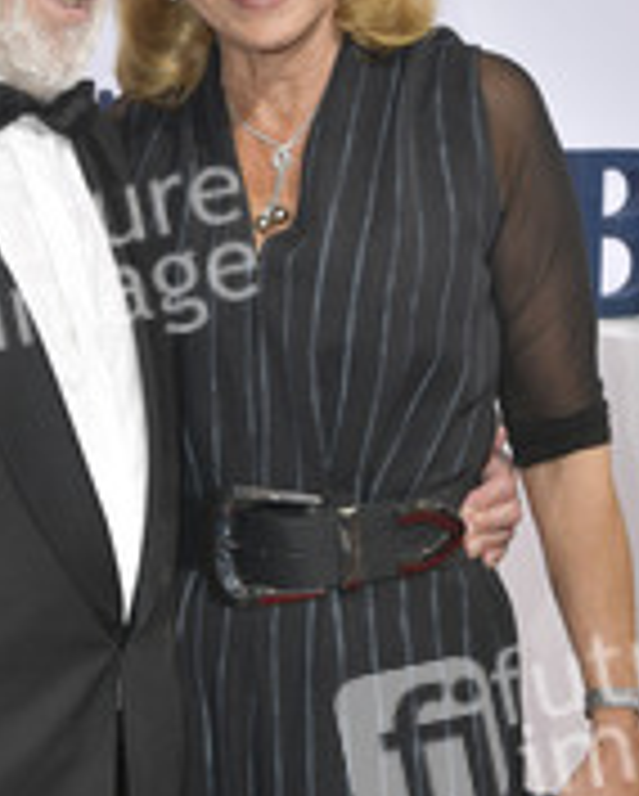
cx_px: 158
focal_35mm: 93
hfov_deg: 16.5
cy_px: 499
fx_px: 2195
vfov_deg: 20.5
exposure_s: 1/160
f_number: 7.1
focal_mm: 44
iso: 320
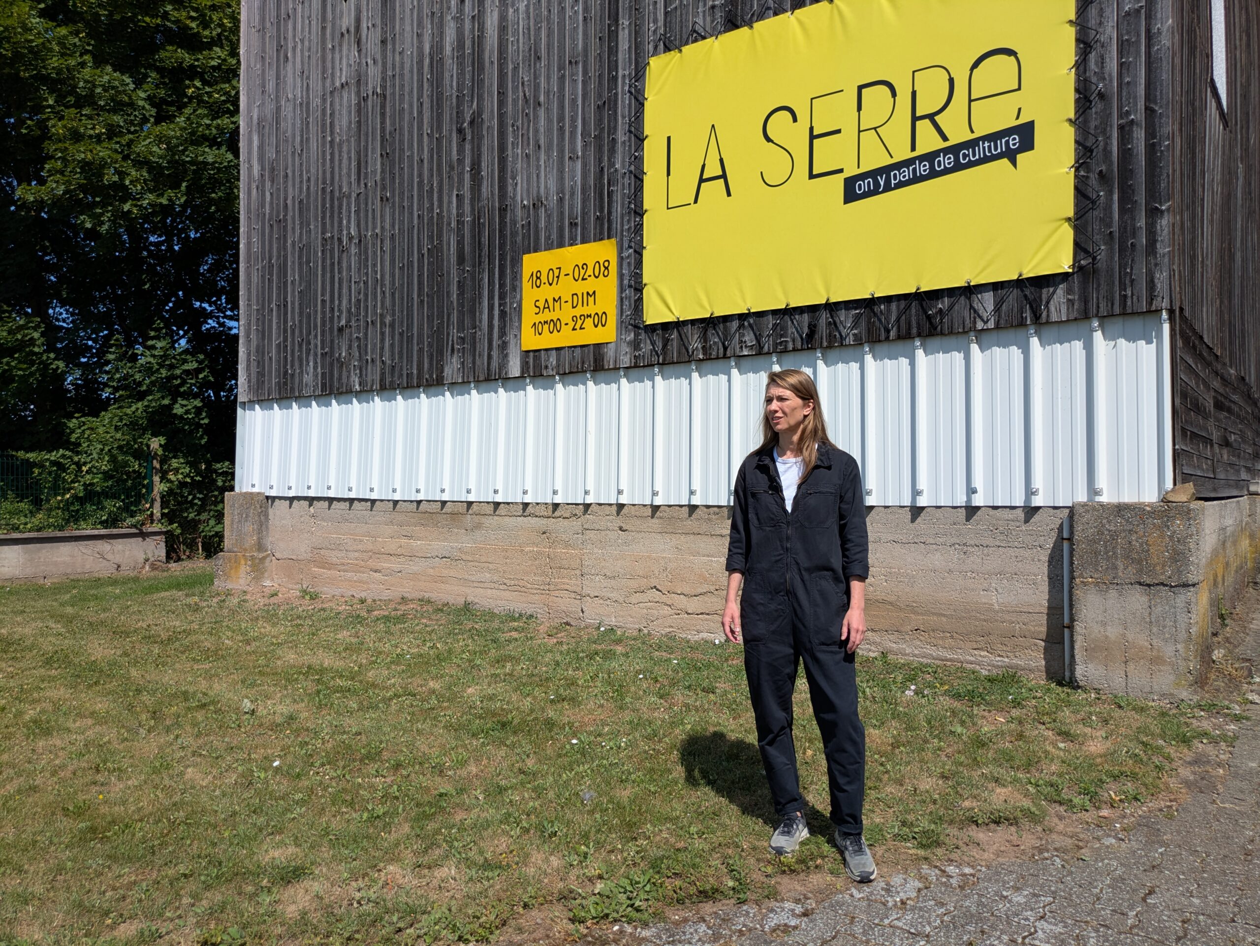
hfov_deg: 69.4
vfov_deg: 54.9
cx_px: 630
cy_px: 473
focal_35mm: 25
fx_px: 910
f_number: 1.89
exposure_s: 1/2959
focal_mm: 5.43
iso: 51
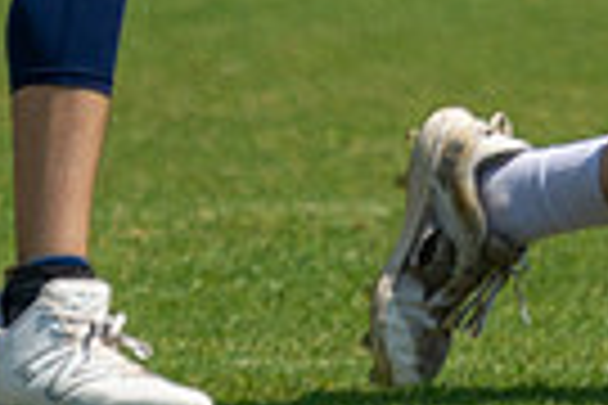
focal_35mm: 1432
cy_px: -606
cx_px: 613
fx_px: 24183
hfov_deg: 1.4
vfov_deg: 1.0
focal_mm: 190
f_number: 4
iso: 400
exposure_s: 1/5000
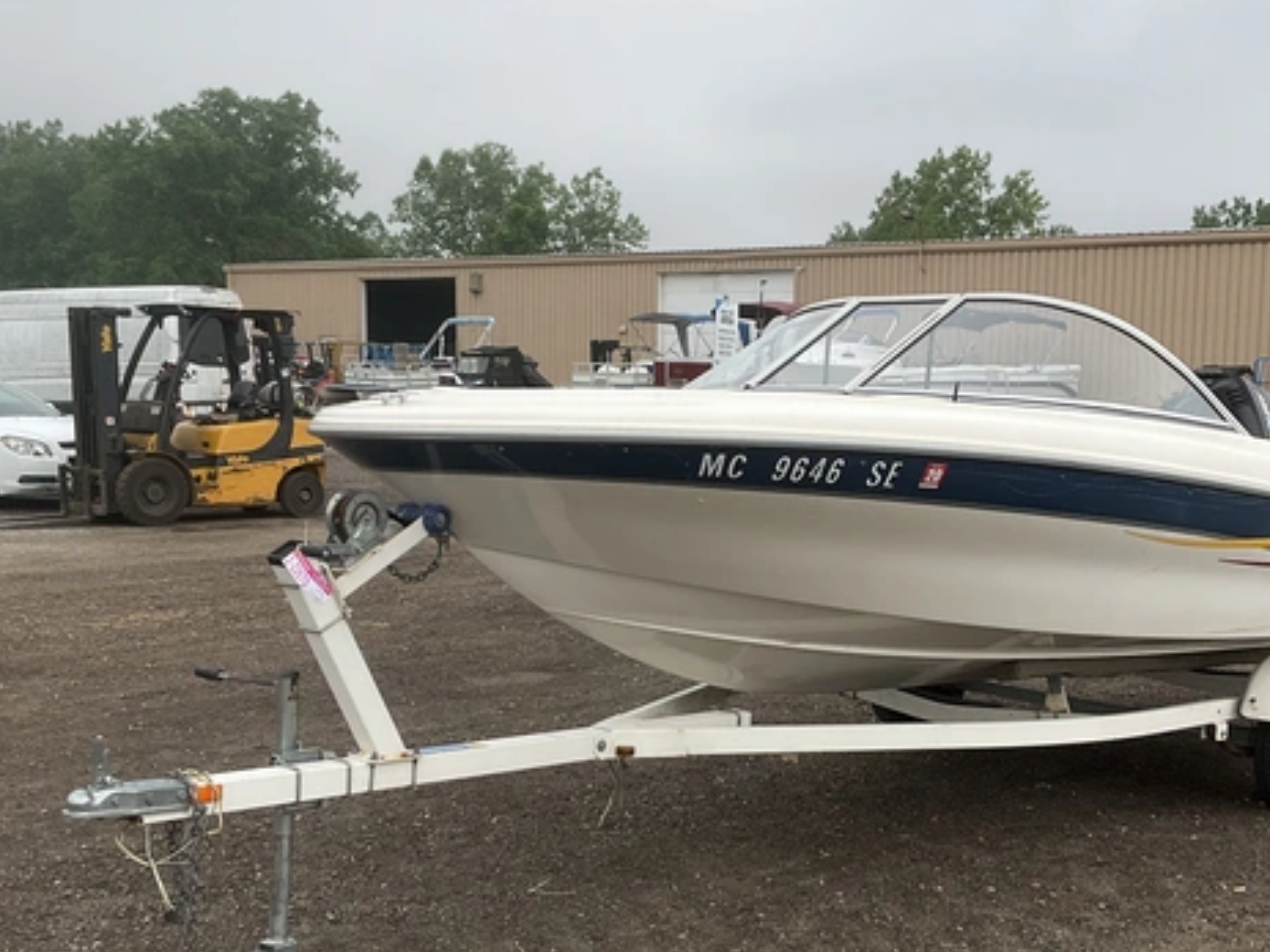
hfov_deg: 40.3
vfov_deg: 30.8
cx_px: 752
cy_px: 569
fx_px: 1724
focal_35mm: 47
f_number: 1.8
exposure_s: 1/1577
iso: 25
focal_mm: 3
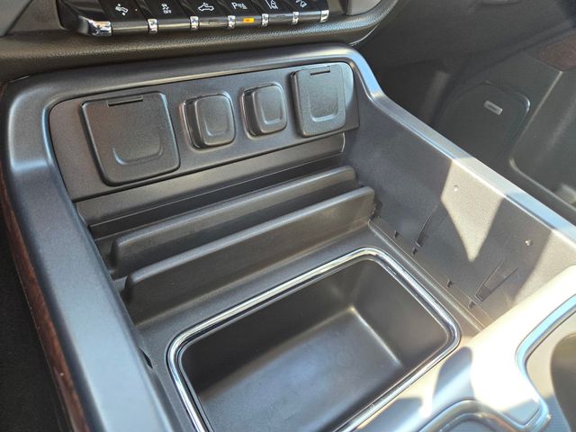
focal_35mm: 23
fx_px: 383
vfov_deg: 58.9
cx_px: 288
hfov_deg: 73.9
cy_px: 216
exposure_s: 1/120
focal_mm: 5.4
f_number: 1.8
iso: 250
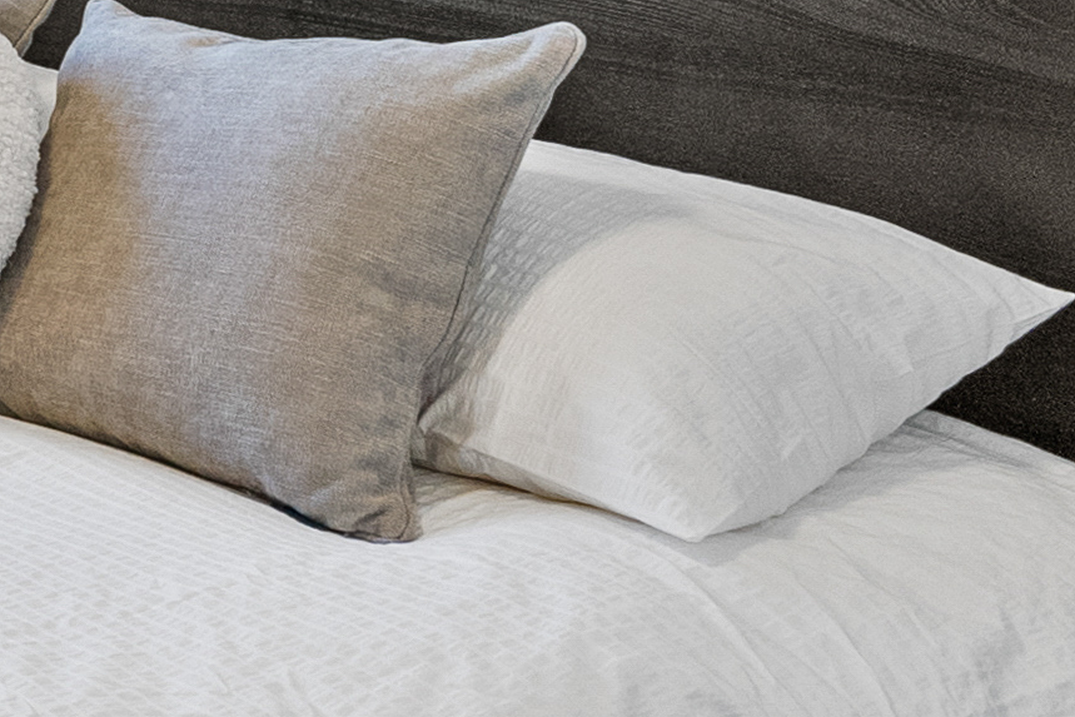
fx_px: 2359
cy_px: -307
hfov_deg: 18.5
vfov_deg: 16.1
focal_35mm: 79
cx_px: -975
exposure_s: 1/8
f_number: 9
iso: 1250
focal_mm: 16
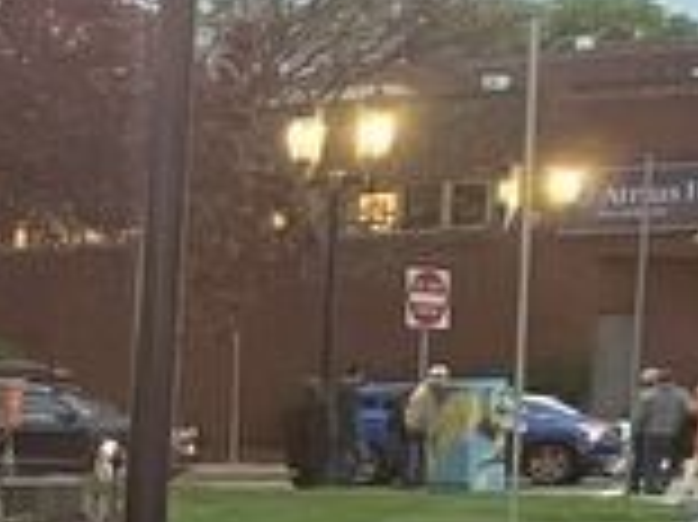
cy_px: 801
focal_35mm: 134
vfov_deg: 10.6
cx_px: -1022
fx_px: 2700
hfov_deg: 11.8
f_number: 1.8
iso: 400
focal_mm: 4.25
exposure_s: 1/51
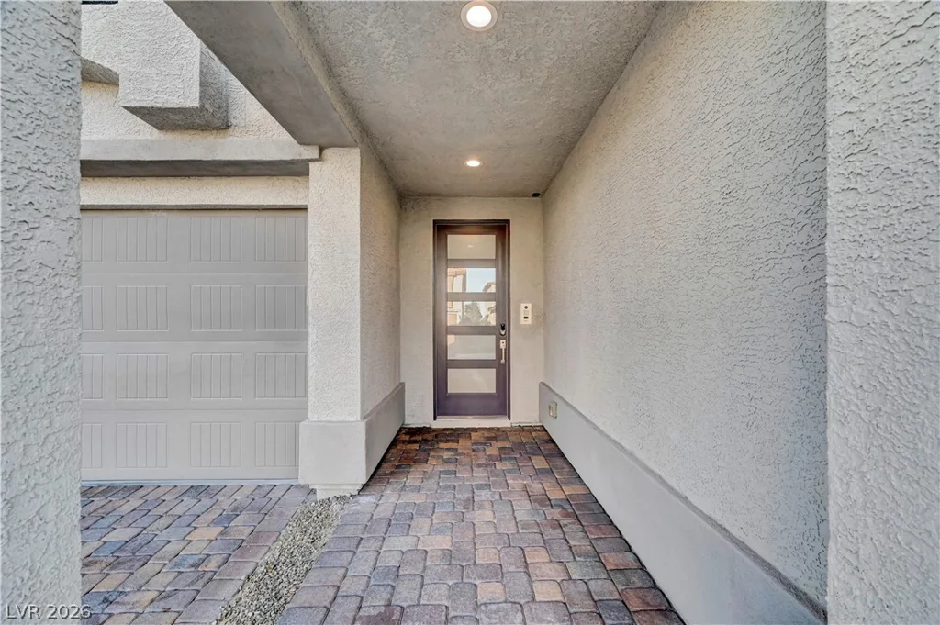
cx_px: 470
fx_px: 365
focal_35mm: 14
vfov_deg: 81.1
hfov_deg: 104.3
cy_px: 312
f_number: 8
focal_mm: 14
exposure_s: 1/60
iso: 800
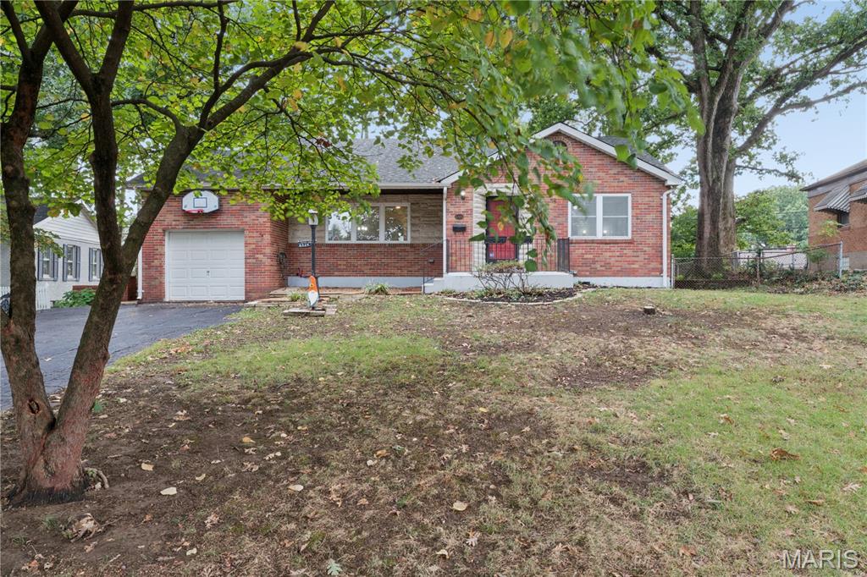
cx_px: 434
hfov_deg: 73.8
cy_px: 288
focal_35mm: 24
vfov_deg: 53.1
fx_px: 578
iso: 100
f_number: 22
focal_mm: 24
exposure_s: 1/1.25
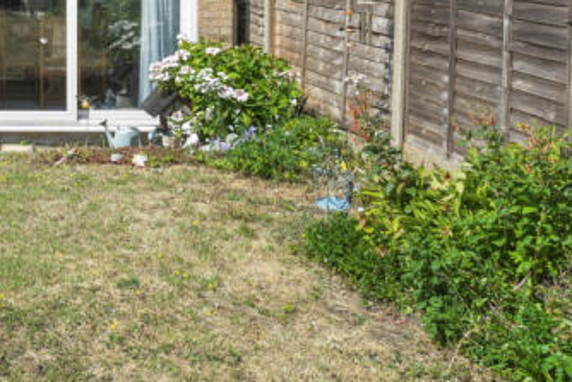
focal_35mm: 49
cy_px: -33
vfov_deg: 25.6
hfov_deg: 33.8
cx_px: -89
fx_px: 779
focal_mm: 16
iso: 320
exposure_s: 1/200
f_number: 7.1
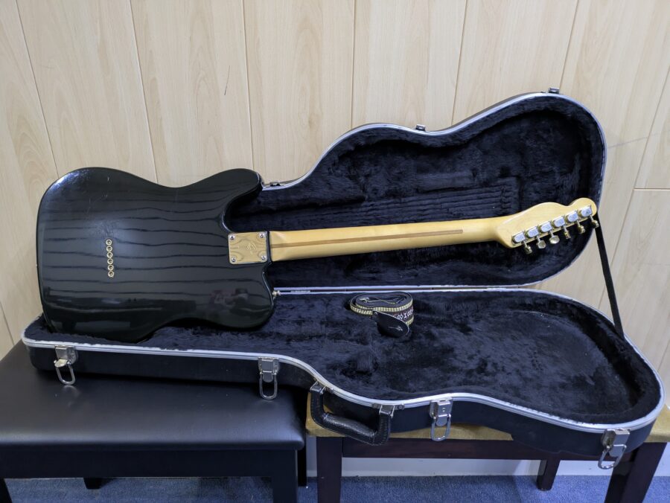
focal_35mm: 25
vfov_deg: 54.9
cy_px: 252
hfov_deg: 69.4
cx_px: 335
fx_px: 484
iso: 796
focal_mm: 5.43
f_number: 1.89
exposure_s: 1/25
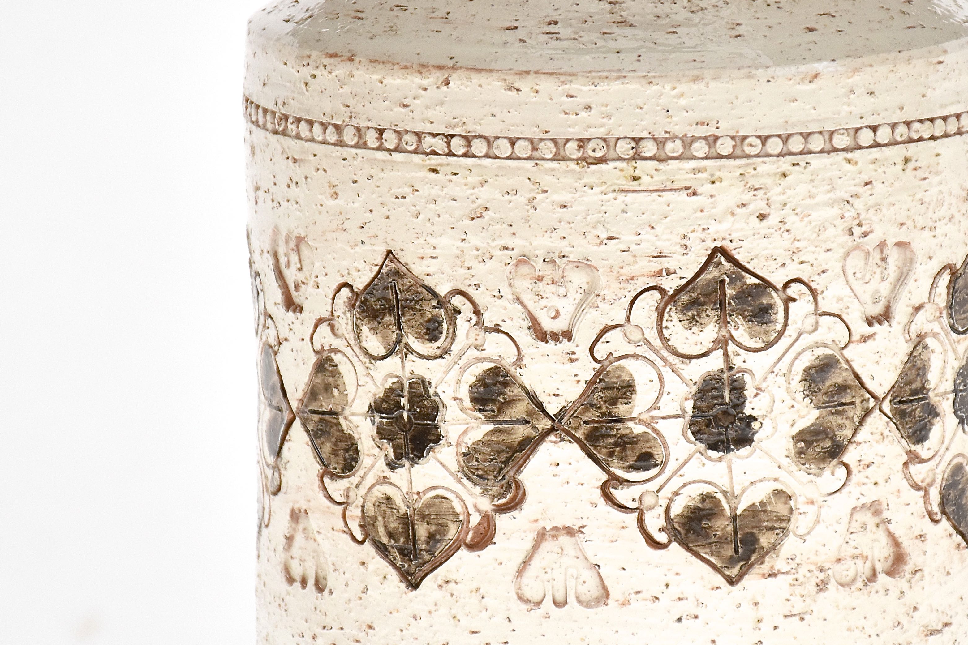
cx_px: 659
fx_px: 9760
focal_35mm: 363
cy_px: 361
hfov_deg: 5.7
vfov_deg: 3.8
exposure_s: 1/160
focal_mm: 130
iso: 1250
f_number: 5.6
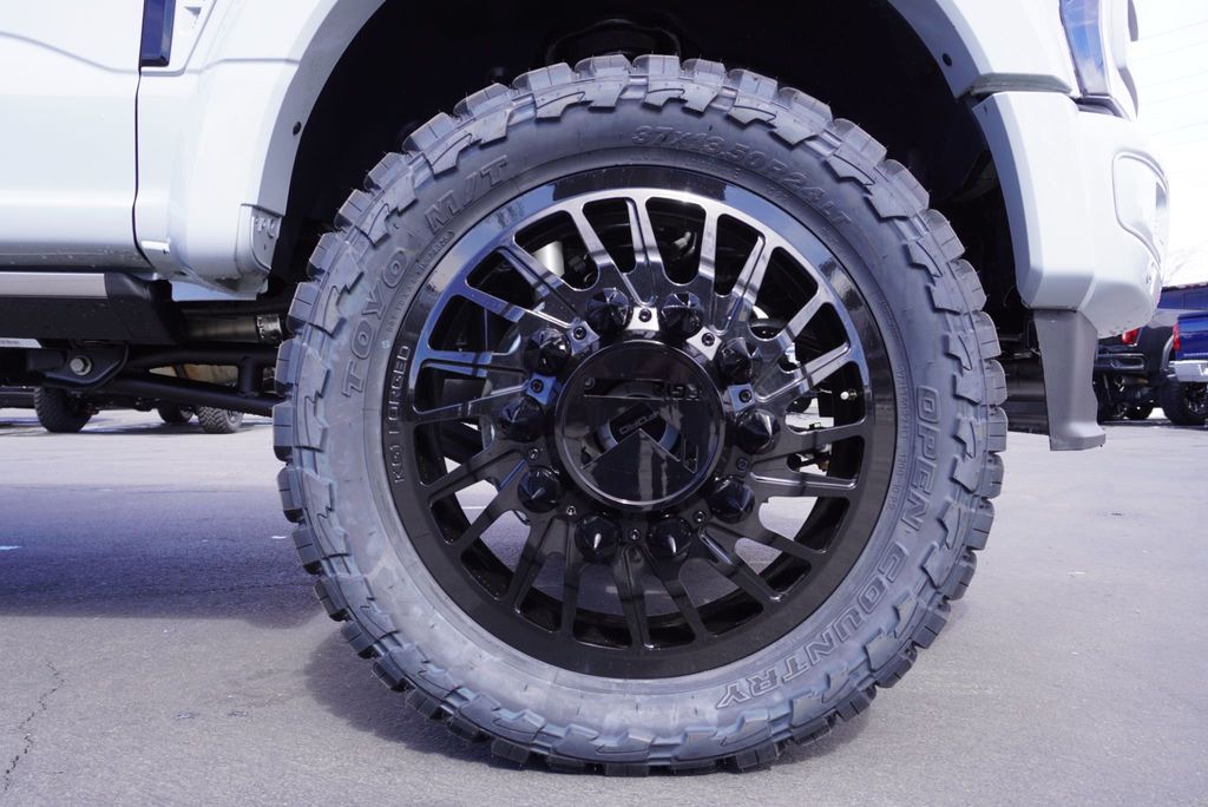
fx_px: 1058
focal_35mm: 32
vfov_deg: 41.8
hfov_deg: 59.5
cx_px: 604
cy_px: 404
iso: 100
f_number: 7.1
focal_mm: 21
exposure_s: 1/100
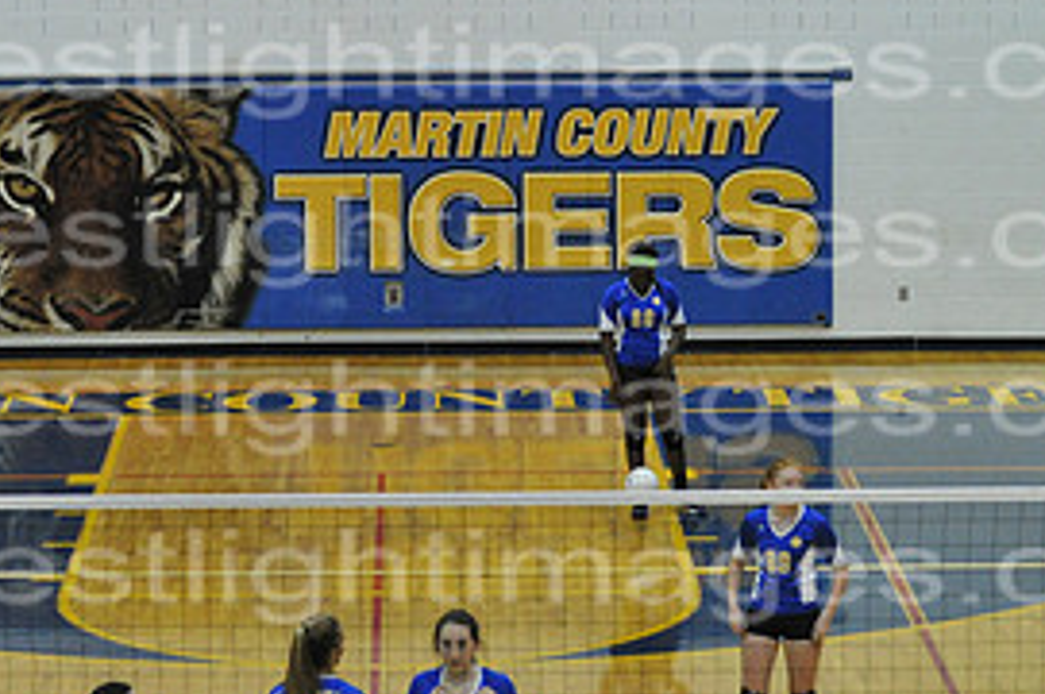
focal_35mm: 300
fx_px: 8698
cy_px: 324
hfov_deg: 6.9
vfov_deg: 4.6
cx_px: 401
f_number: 4
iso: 8000
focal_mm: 140
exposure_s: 1/500
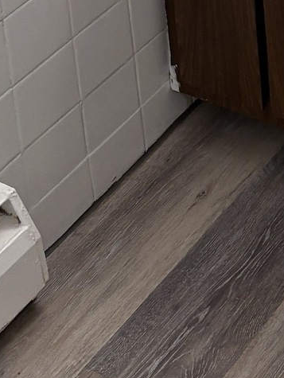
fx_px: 1376
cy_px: -454
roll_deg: -0.7
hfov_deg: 10.5
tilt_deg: -17.1
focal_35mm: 126
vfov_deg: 12.9
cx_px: 620
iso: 125
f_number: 1.6
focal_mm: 5.96
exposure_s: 1/60
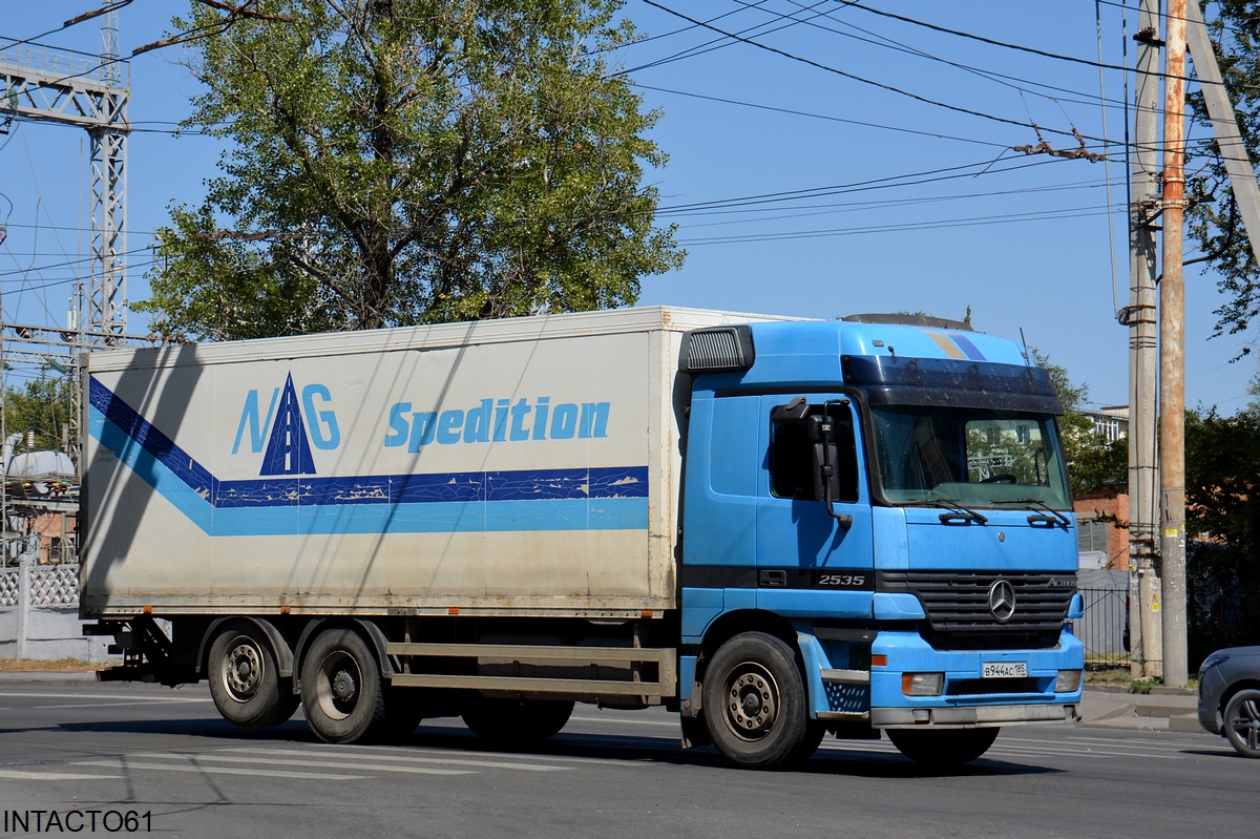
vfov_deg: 17.5
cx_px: 630
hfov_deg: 26.0
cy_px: 420
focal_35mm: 78
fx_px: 2729
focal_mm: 52
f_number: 6.3
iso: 400
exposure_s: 1/1600
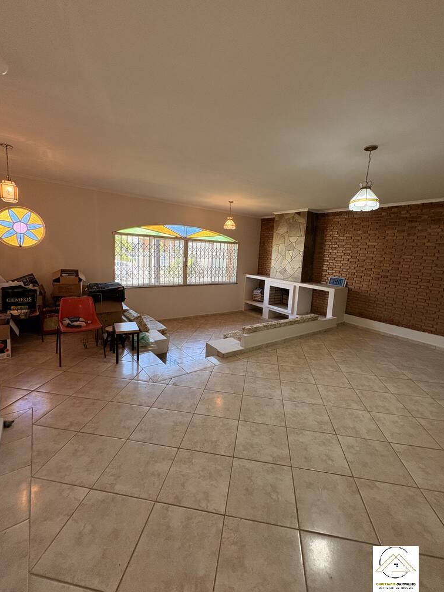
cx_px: 227
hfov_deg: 81.7
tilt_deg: -7.4
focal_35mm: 15
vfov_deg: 98.1
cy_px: 285
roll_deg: -3.5
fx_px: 257
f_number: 2.2
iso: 250
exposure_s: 1/120
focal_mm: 2.22
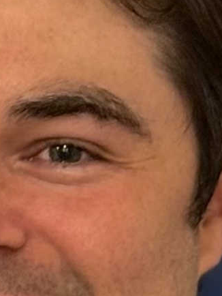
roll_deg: -0.6
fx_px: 1427
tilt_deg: -5.4
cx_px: -5
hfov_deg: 8.8
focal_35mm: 167
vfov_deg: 11.7
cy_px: 300
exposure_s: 1/40
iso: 320
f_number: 1.78
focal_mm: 6.76
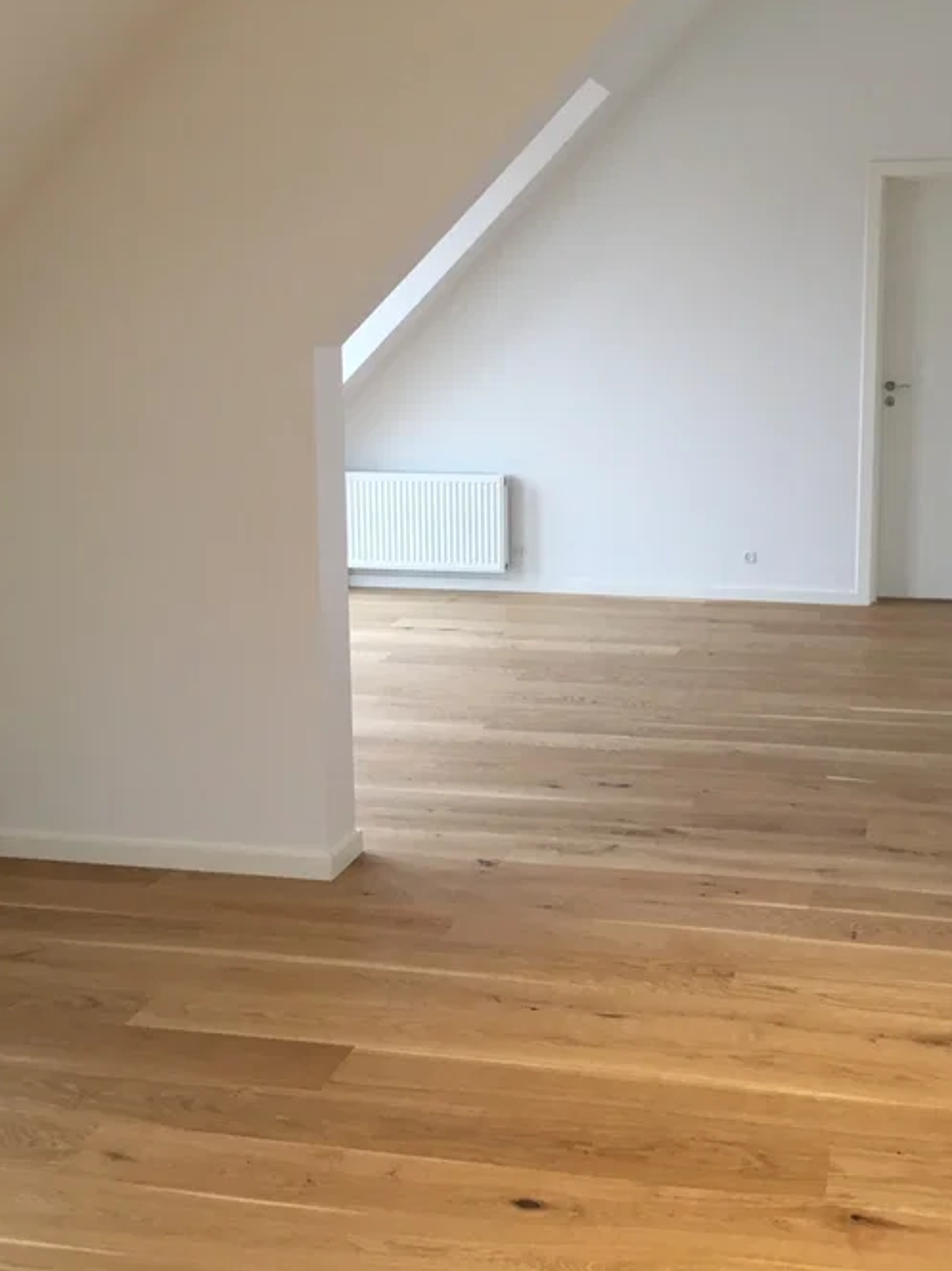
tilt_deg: -7.8
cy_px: 543
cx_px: 613
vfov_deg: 44.7
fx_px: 1541
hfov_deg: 34.1
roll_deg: +0.4
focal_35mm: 42
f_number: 2.2
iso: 80
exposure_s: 1/33
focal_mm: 4.15
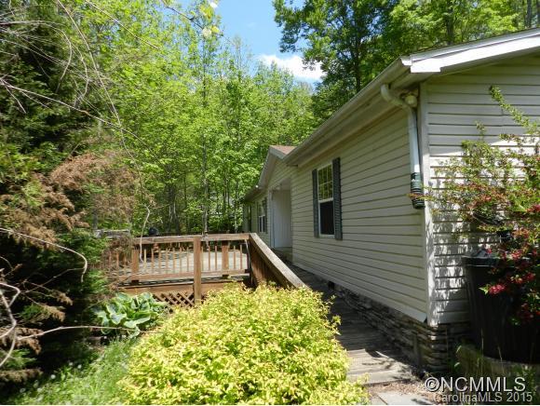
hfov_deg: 73.9
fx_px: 359
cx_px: 270
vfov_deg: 59.0
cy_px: 203
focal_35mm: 23
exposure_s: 1/800
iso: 160
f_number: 3.4
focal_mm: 4
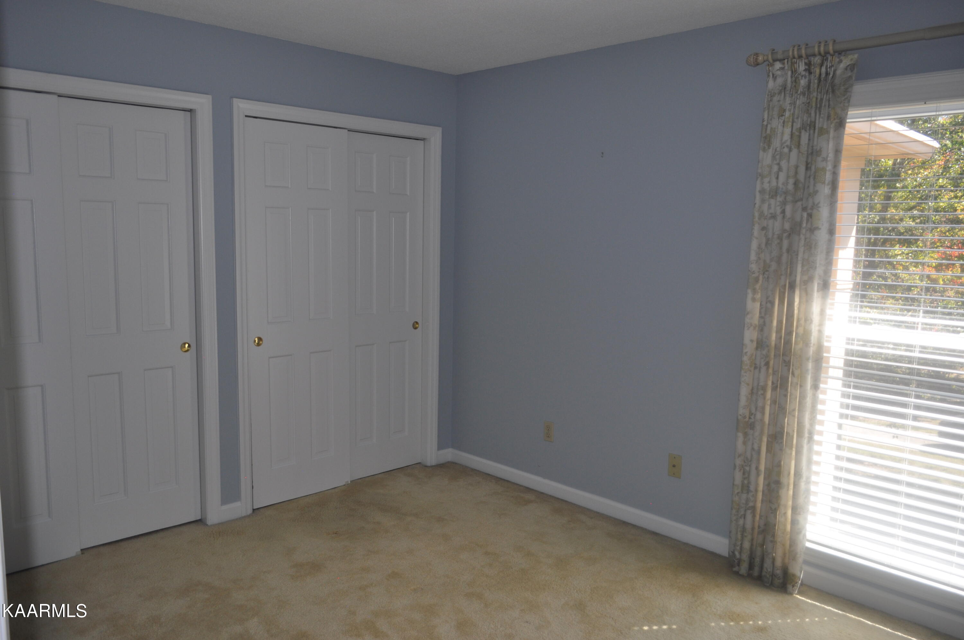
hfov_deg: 67.4
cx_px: 482
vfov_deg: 47.8
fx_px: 722
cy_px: 320
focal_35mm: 27
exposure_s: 1/200
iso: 220
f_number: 3.5
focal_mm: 18
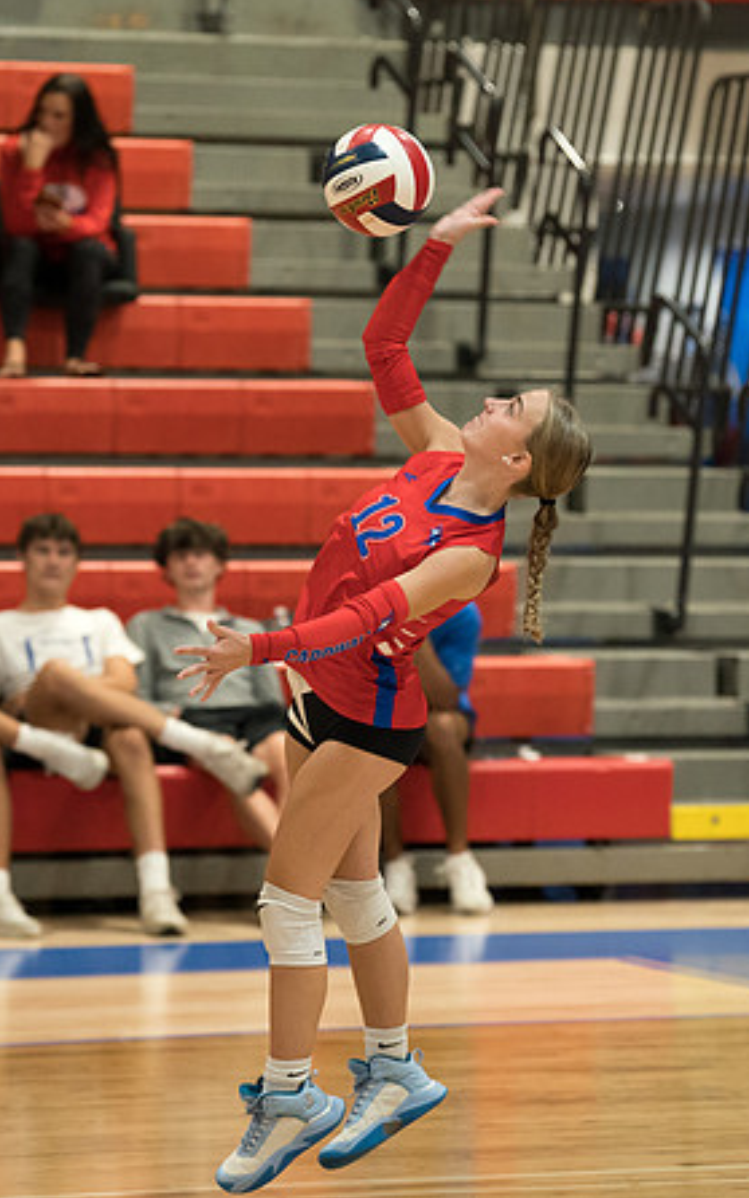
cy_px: 616
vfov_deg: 10.1
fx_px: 6756
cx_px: 467
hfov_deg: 6.3
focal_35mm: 207
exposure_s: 1/1000
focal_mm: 130
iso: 5000
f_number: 2.8
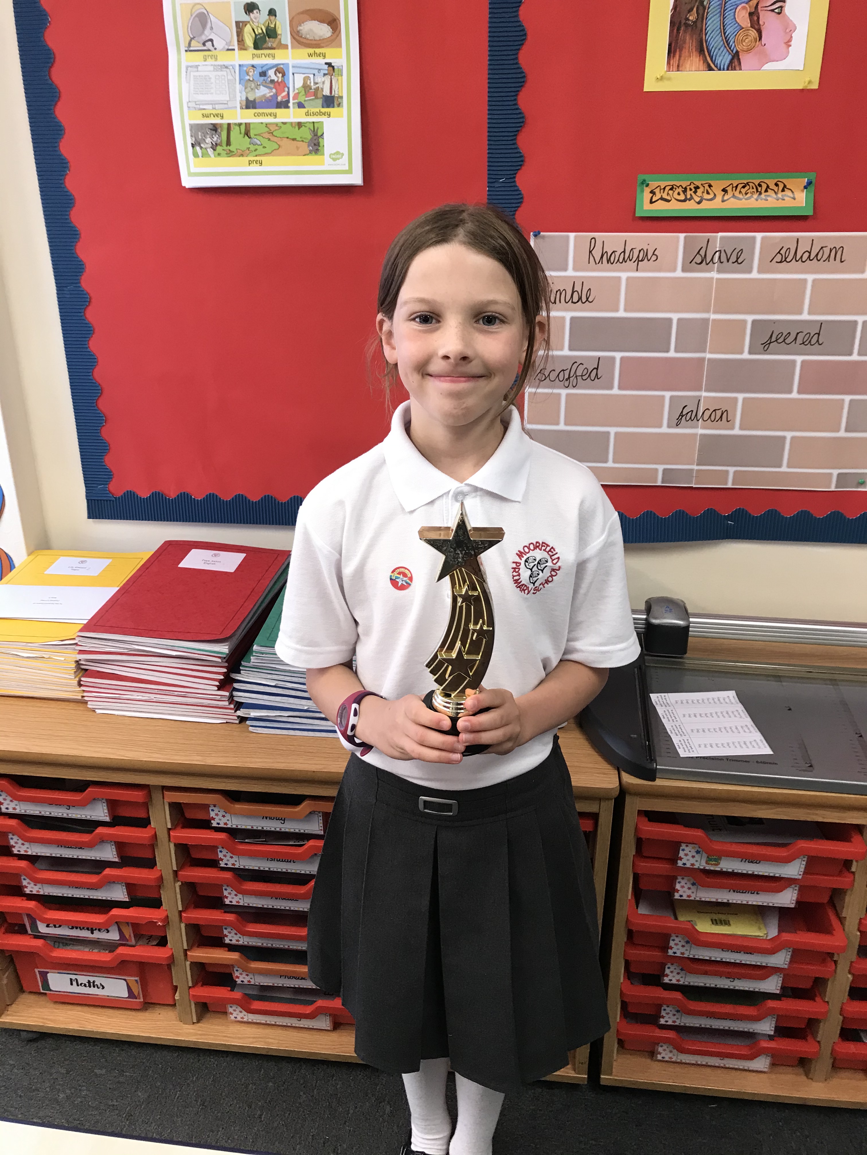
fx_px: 935
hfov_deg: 49.7
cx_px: 434
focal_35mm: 28
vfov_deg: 63.4
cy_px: 578
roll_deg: +1.3
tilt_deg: -21.6
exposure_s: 1/20
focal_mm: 3.99
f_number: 1.8
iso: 40
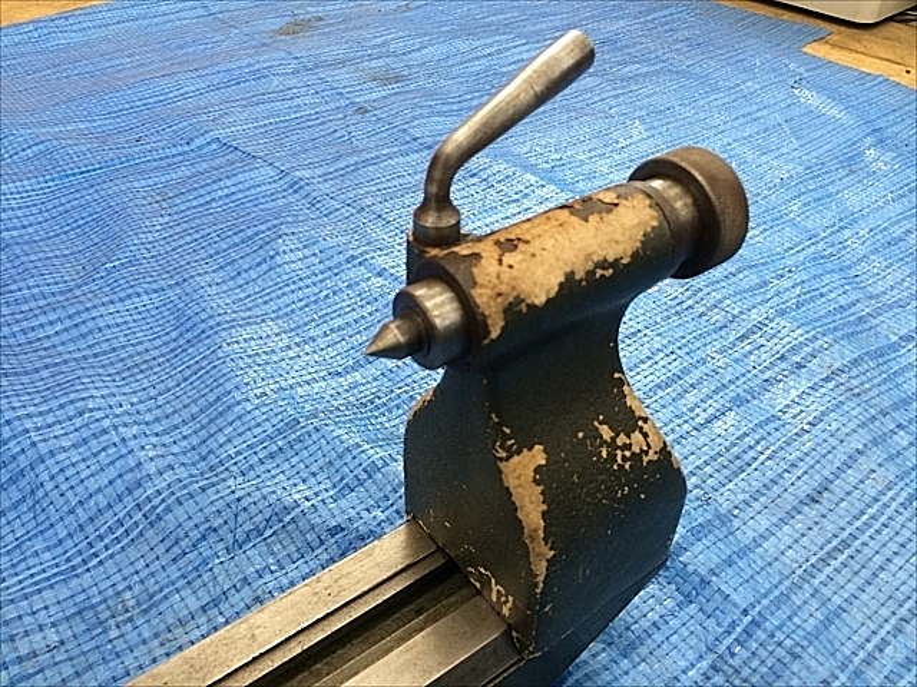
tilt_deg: -40.6
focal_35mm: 29
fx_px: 768
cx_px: 458
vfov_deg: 48.2
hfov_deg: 61.7
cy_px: 344
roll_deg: -1.2
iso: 80
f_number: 2.2
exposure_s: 1/30
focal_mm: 4.15
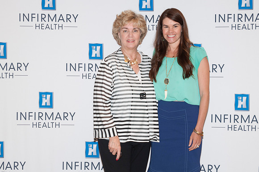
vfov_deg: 18.9
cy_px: 86
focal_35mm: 72
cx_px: 130
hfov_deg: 28.1
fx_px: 517
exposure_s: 1/50
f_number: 5.6
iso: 400
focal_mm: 48
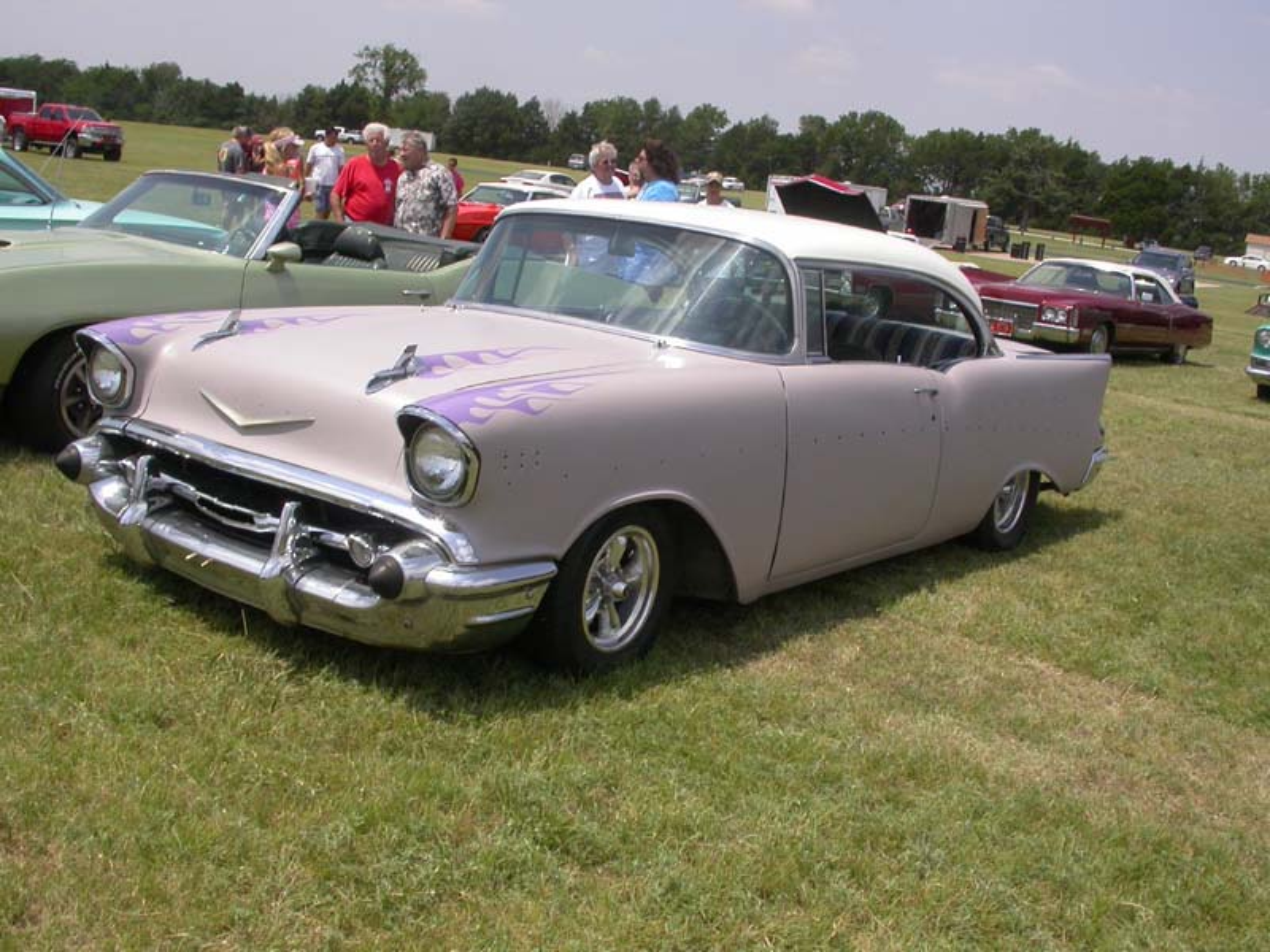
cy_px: 476
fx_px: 1394
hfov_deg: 49.0
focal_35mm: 38
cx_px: 635
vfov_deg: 37.7
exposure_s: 1/388
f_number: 7.5
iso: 100
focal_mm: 7.85
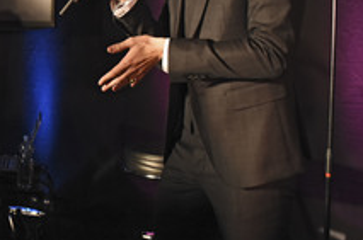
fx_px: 704
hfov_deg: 27.0
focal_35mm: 70
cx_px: -16
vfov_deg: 19.2
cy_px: 58
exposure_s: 1/60
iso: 1600
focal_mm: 22
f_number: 4.5
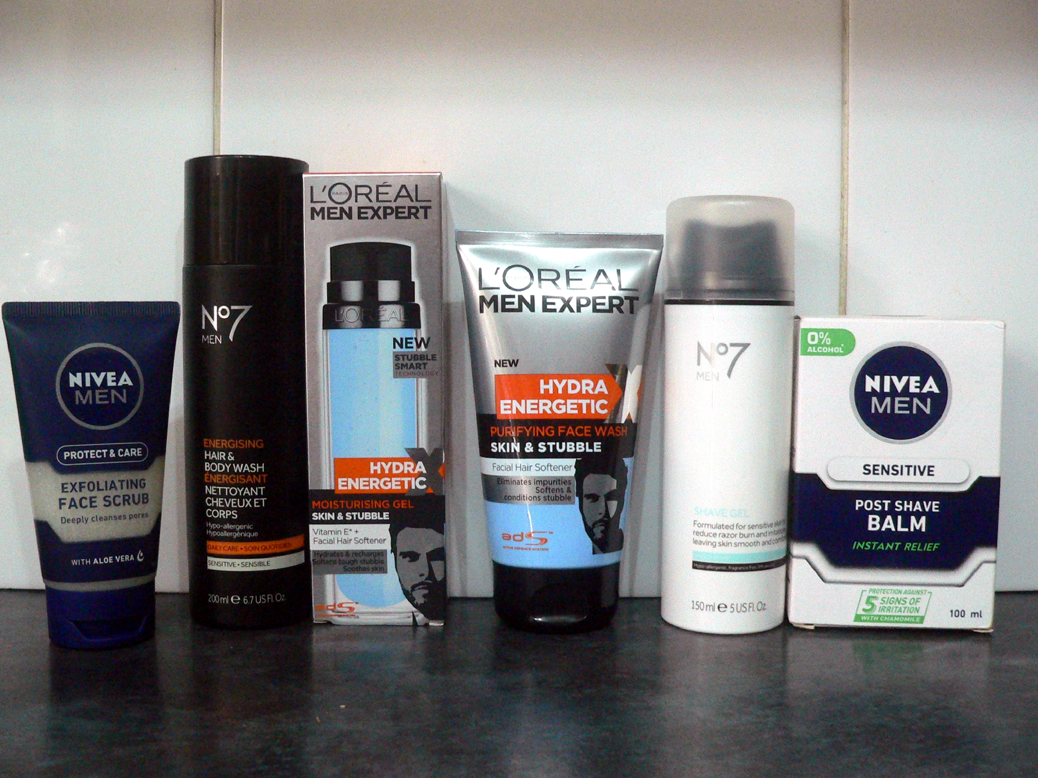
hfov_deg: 51.4
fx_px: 1080
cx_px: 519
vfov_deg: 39.7
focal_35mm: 36
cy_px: 389
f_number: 2.8
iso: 400
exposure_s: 1/50
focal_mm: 6
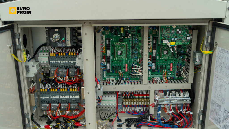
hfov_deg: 49.4
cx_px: 114
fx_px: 249
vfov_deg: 29.0
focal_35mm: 41
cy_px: 75
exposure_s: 1/60
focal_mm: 39
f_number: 4
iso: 640
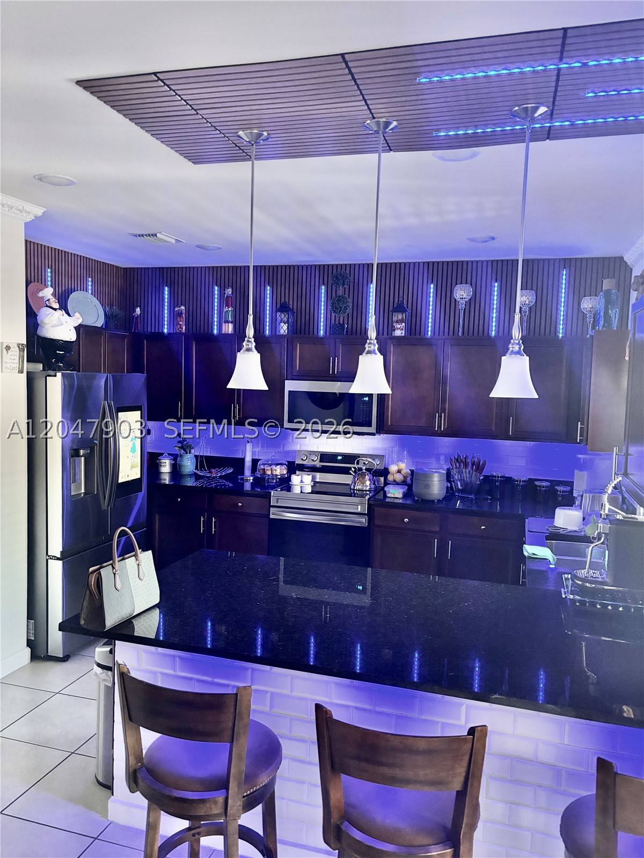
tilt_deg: -4.7
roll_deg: -2.3
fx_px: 645
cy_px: 429
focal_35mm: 26
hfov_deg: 53.1
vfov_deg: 67.3
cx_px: 322
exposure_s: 1/40
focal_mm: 5.96
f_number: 1.6
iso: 640
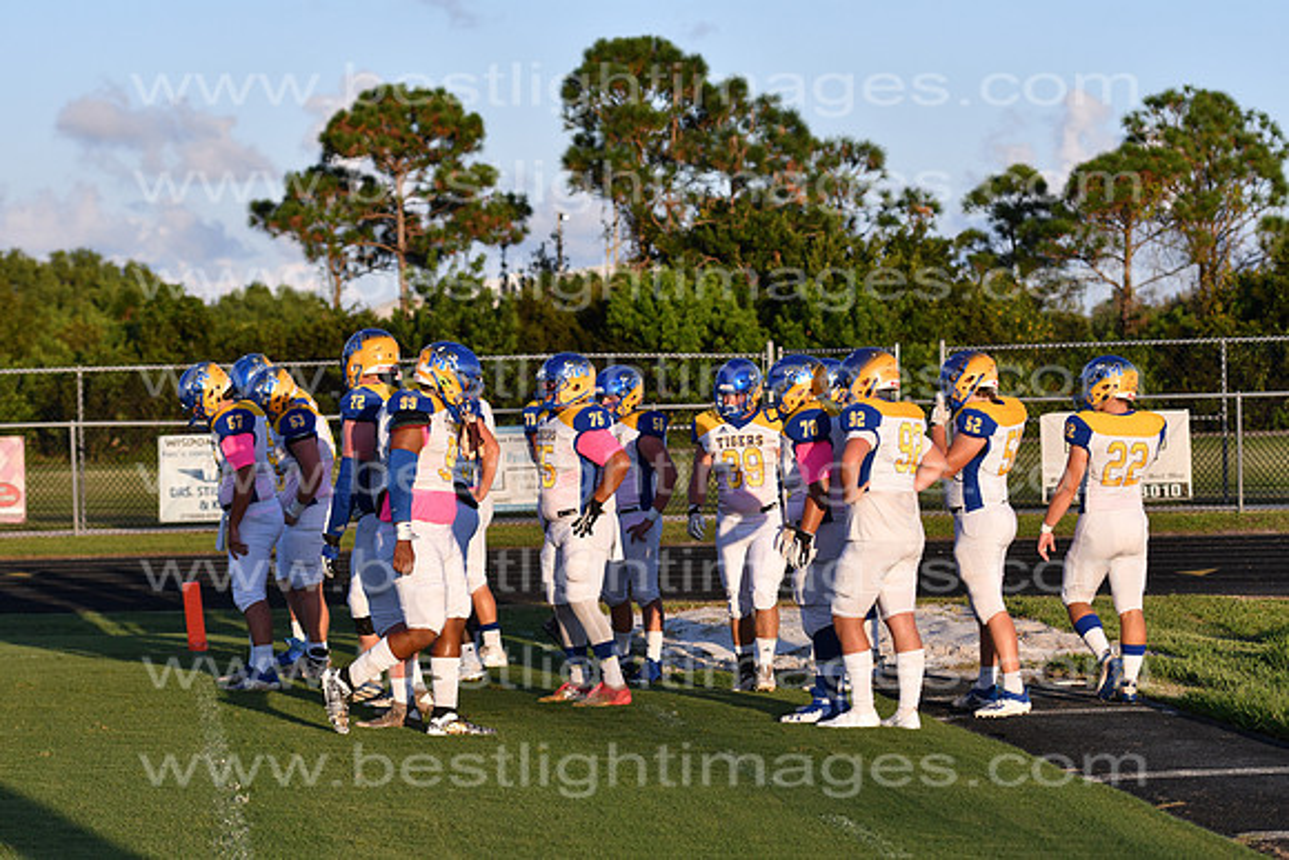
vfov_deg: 11.2
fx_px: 4405
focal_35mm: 123
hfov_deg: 16.6
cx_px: 644
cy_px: 430
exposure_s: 1/4000
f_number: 4
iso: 400
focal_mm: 82
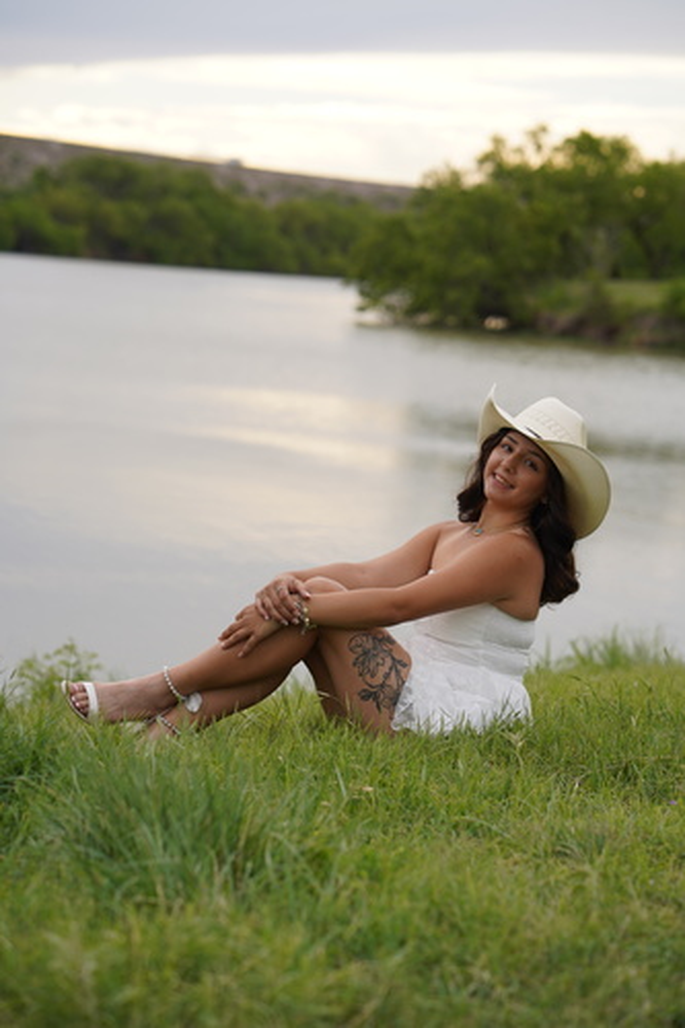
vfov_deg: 23.9
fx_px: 2428
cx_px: 342
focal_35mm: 85
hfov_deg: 16.1
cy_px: 514
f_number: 3.5
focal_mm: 85
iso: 100
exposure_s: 1/320
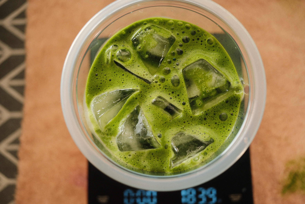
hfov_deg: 54.4
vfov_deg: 37.9
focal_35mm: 35
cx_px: 152
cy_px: 102
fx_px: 297
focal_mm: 23
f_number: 2.8
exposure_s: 1/100
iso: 640
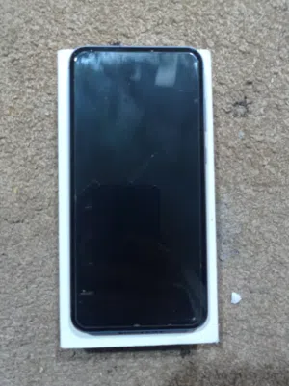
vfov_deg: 63.5
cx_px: 144
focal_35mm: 28
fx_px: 312
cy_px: 193
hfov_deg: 49.7
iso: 414
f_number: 1.79
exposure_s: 1/25
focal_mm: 4.7
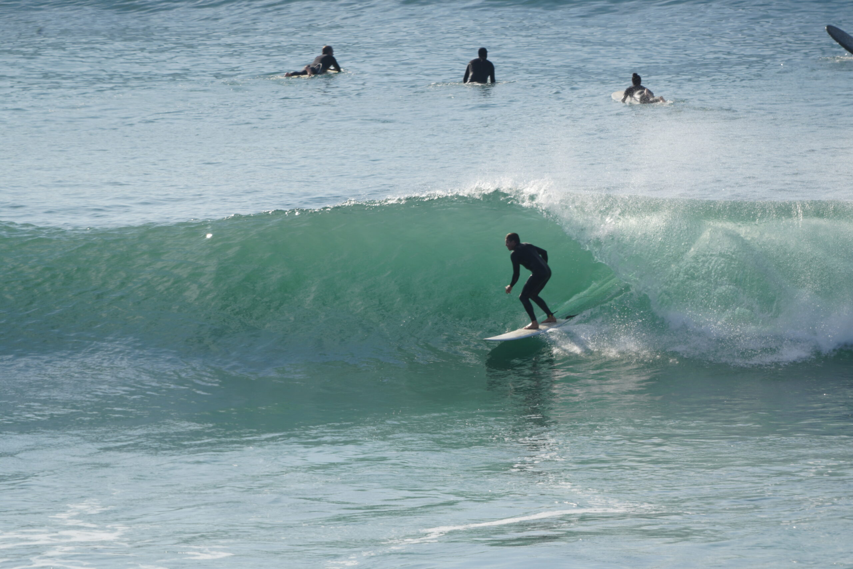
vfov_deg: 1.7
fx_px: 18955
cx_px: 426
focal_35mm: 800
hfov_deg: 2.6
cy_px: 284
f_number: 8
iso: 125
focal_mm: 800
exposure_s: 1/500
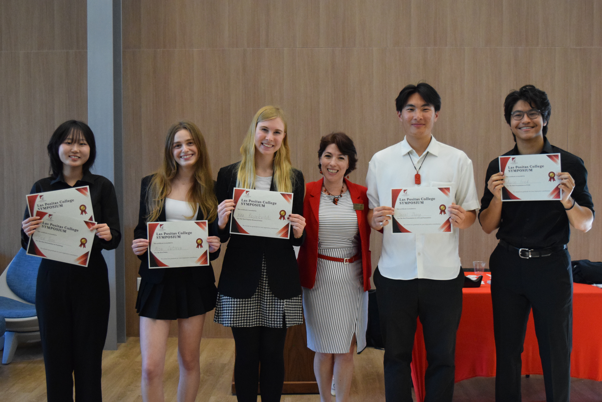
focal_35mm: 42
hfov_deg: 46.4
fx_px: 702
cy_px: 201
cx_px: 301
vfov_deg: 31.9
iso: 3200
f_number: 4.2
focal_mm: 28
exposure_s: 1/250
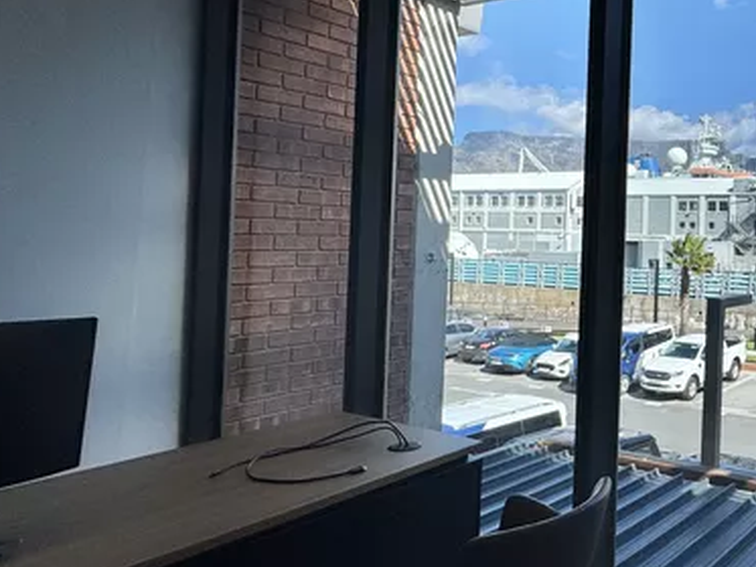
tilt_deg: +2.1
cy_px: 227
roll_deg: -1.9
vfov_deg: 46.6
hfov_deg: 49.5
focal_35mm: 30
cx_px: 748
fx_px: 655
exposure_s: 1/956
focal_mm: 2.22
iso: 40
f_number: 2.2
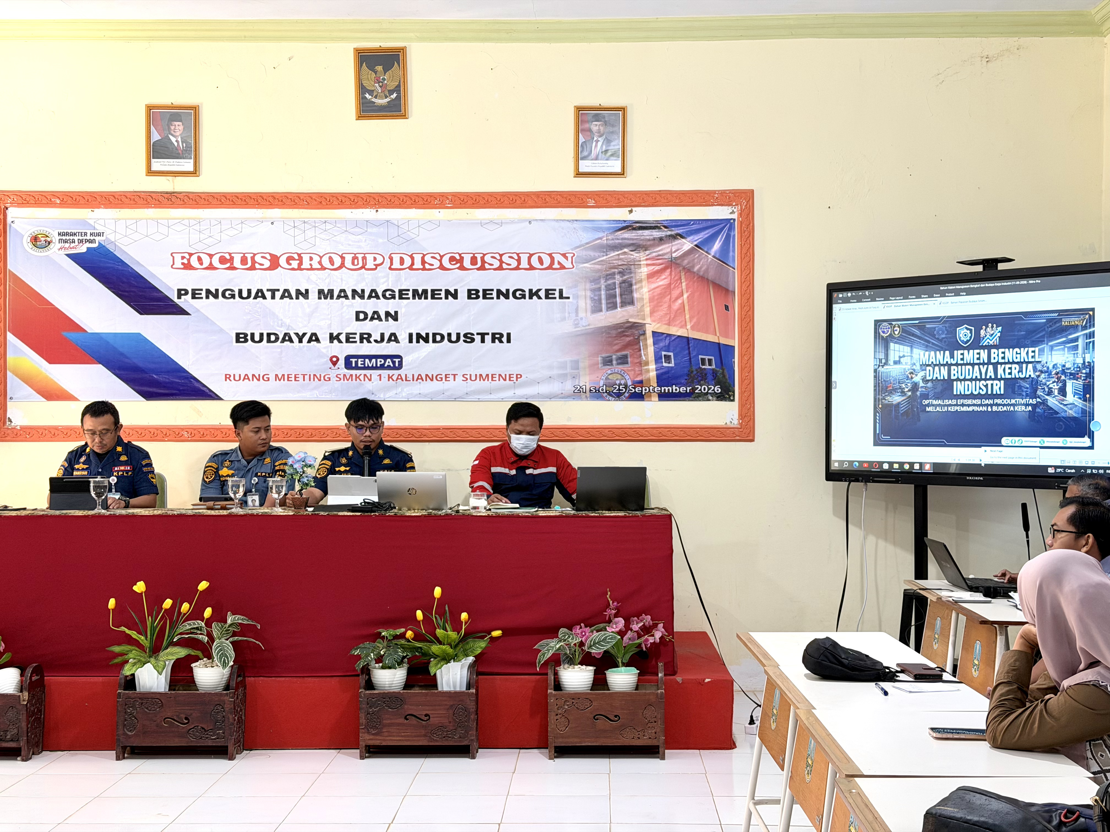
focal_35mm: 48
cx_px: 555
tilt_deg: -0.4
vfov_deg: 30.3
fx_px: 1539
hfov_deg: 39.7
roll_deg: +0.3
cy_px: 416
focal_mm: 6.76
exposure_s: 1/60
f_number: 1.78
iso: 125
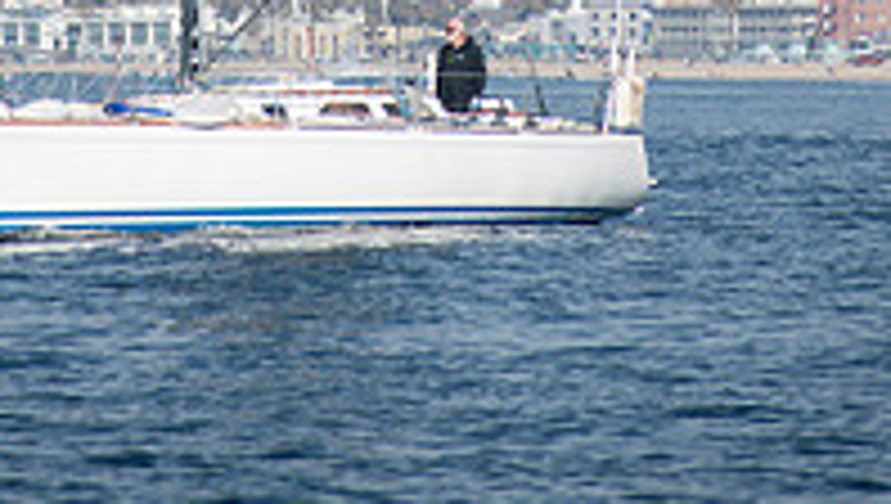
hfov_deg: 2.8
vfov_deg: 1.6
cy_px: -400
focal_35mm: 784
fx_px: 18548
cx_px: 396
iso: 100
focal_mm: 220
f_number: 7.1
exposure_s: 1/500
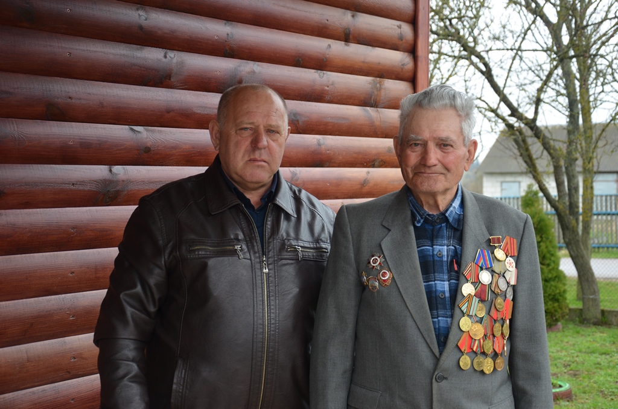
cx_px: 309
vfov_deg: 21.5
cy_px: 204
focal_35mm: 63
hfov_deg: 32.0
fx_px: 1079
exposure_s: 1/90
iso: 200
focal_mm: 42
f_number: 4.8
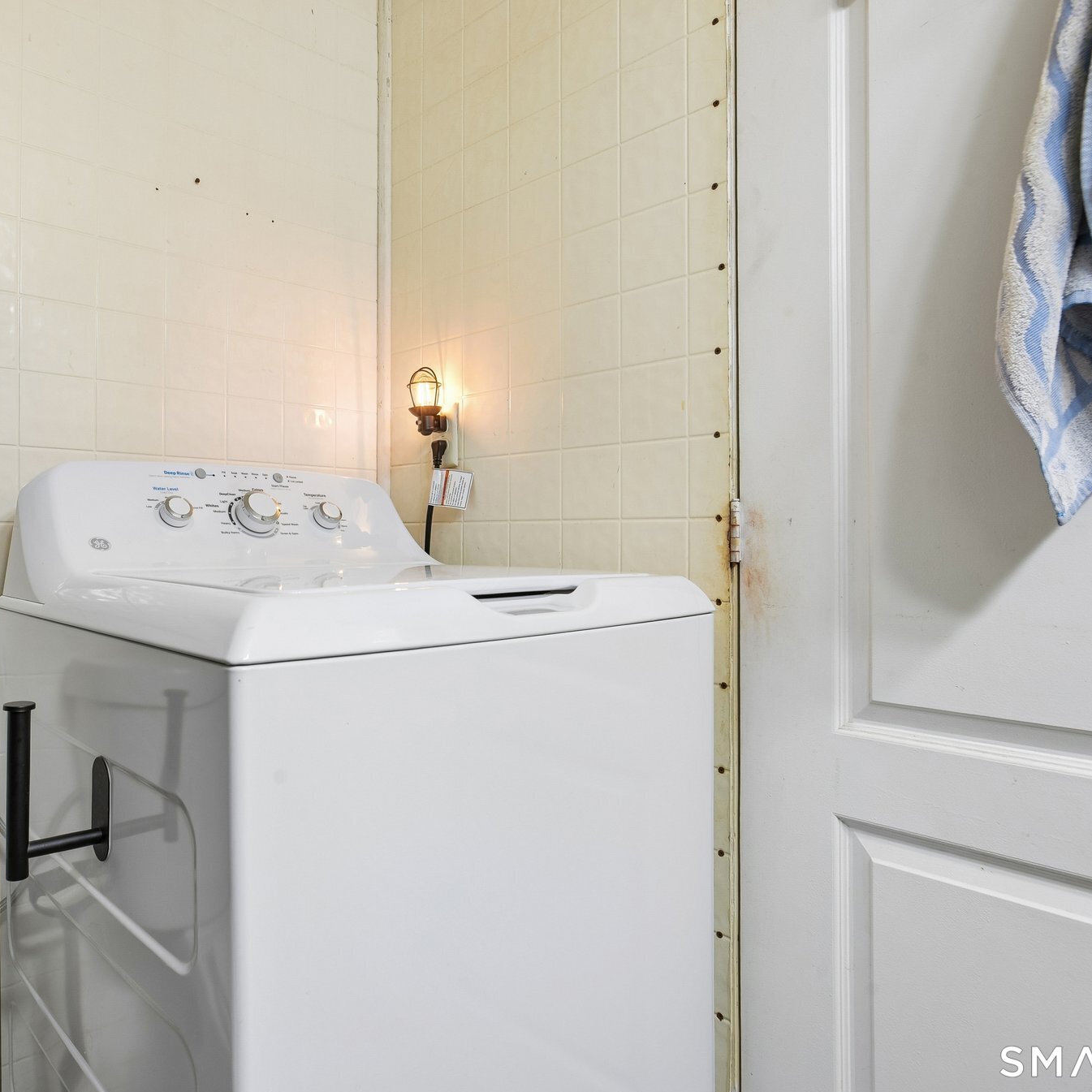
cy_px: 541
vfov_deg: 69.6
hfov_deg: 68.7
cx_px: 421
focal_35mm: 22
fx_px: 785
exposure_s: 1/10
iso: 400
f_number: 11
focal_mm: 17
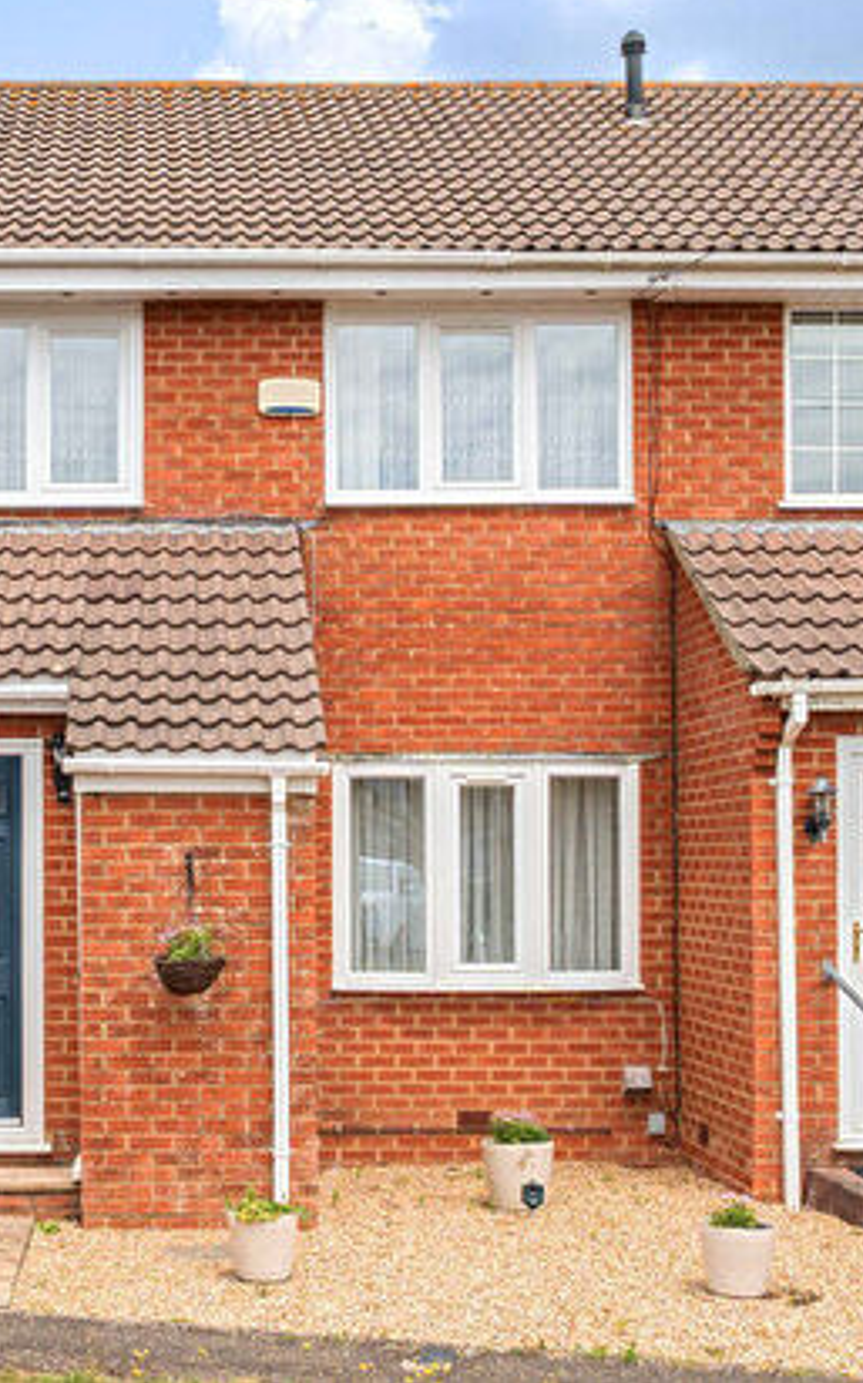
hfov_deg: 24.6
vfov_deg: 38.8
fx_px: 1960
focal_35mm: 52
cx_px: 245
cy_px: 603
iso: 400
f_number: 8
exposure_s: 1/1000
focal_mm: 20
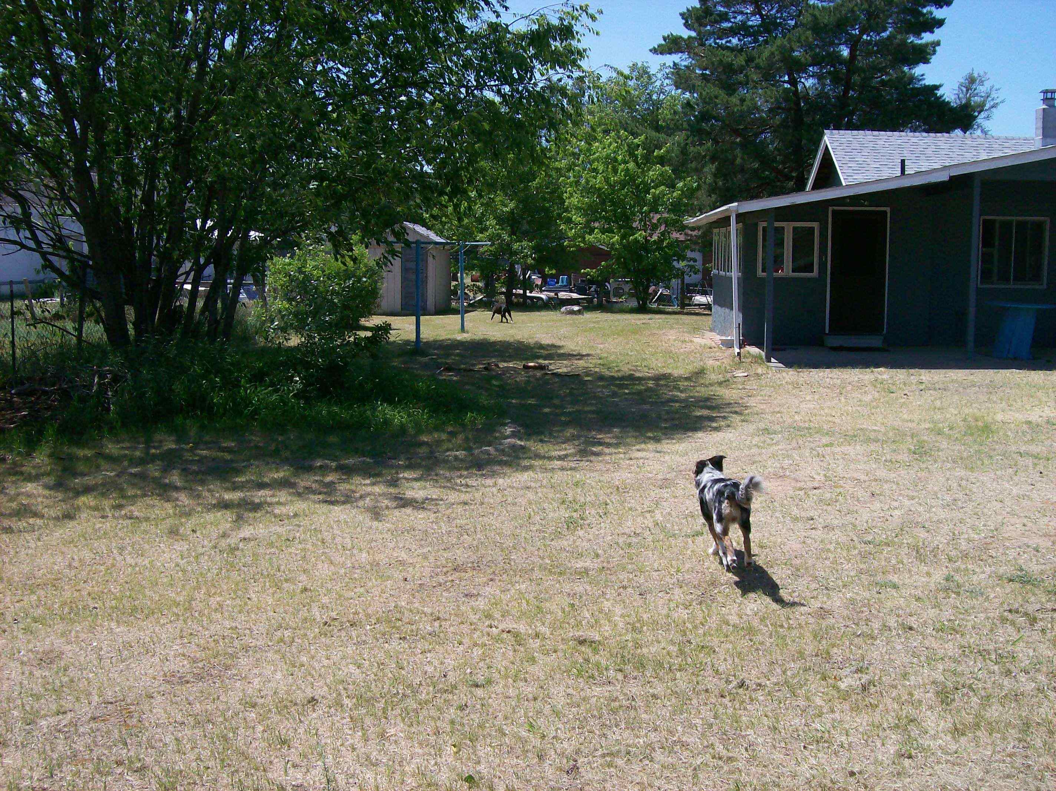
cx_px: 528
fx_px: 1097
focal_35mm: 36
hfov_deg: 51.4
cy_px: 396
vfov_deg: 39.6
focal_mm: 6
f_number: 4.8
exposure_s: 1/502
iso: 80
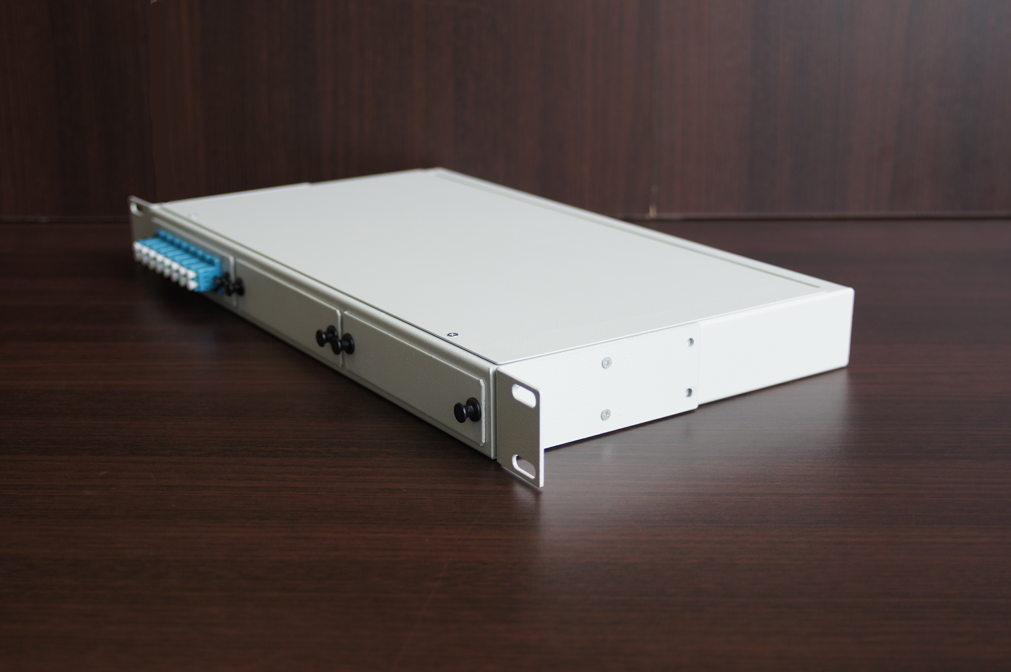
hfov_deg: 43.6
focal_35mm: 45
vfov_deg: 29.8
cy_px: 336
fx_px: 1262
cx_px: 506
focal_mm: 30
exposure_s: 1/50
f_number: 4
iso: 160
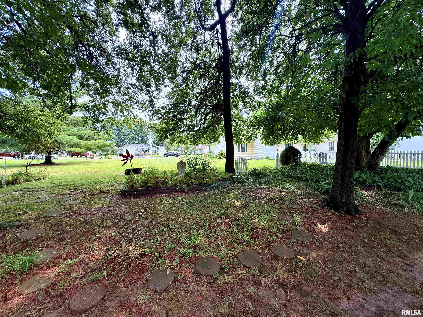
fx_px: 171
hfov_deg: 102.1
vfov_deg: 85.7
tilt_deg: -1.5
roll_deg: -0.5
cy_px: 158
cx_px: 212
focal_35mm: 14
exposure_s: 1/282
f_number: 2.2
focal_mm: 2.22
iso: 64
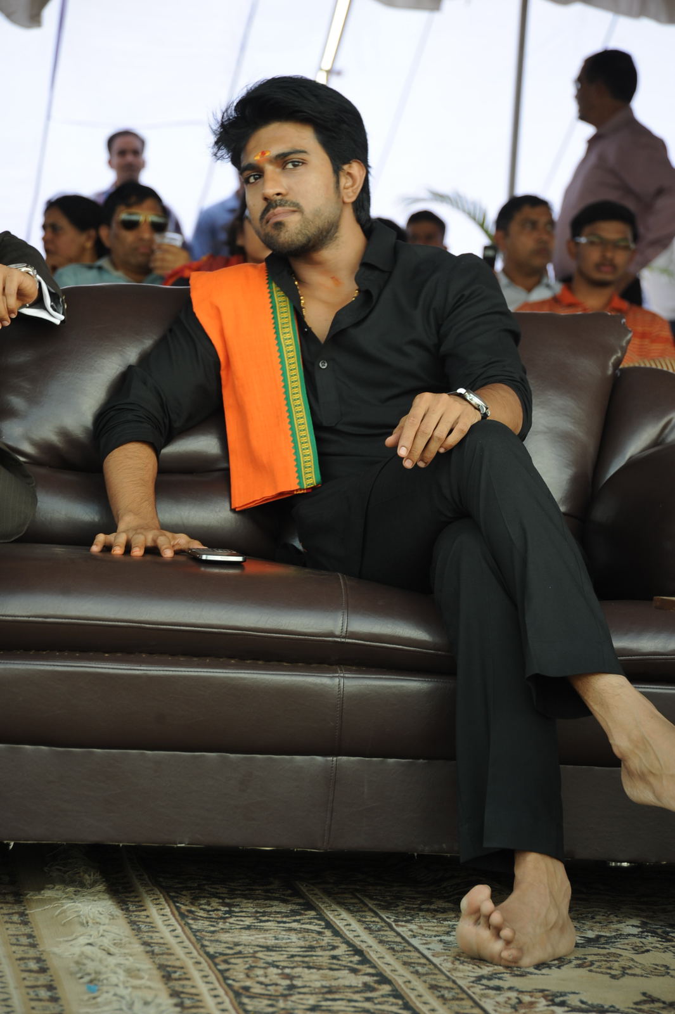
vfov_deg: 20.0
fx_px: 2872
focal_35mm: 102
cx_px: 338
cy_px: 507
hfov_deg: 13.4
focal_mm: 102
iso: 500
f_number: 6.3
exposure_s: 1/125
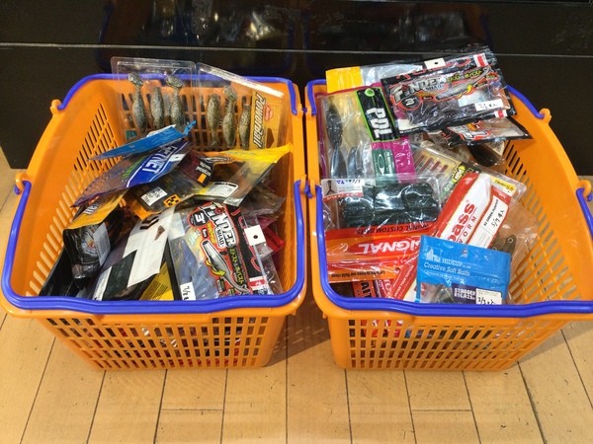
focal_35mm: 31
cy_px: 222
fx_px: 531
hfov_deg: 58.4
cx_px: 296
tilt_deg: -47.7
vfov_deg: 45.4
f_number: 2.4
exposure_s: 1/33
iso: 32
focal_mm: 3.3
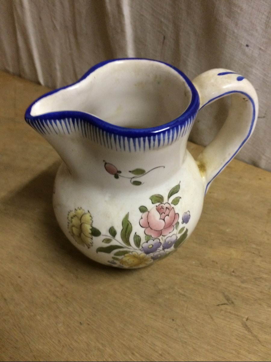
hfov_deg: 48.2
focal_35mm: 29
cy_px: 181
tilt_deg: -46.3
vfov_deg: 61.7
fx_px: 303
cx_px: 136
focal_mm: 4.15
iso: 320
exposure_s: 1/20
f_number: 2.2
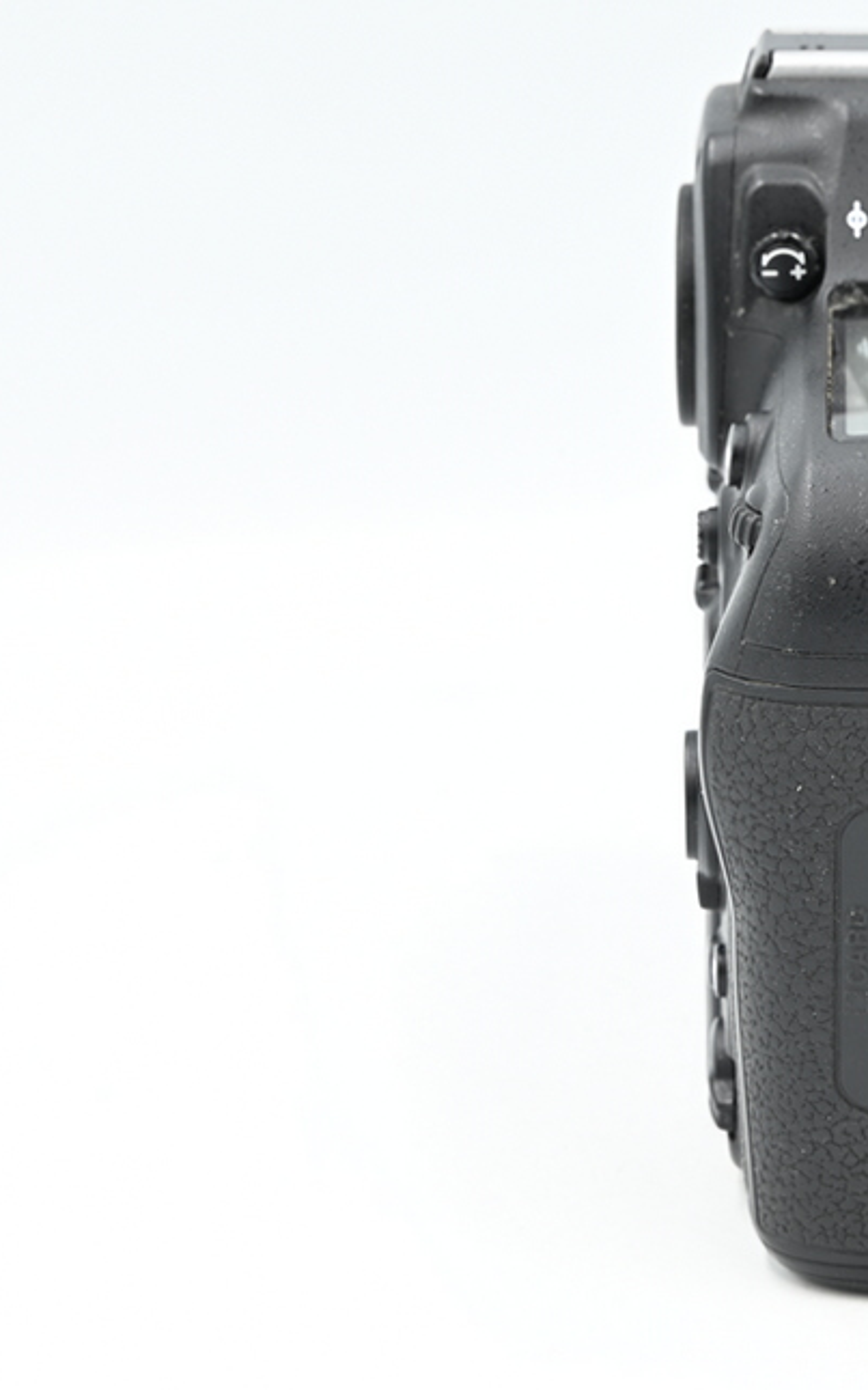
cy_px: 695
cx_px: 926
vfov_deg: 18.1
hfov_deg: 11.2
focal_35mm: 115
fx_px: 4354
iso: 200
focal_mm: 75
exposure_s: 1/13
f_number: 14
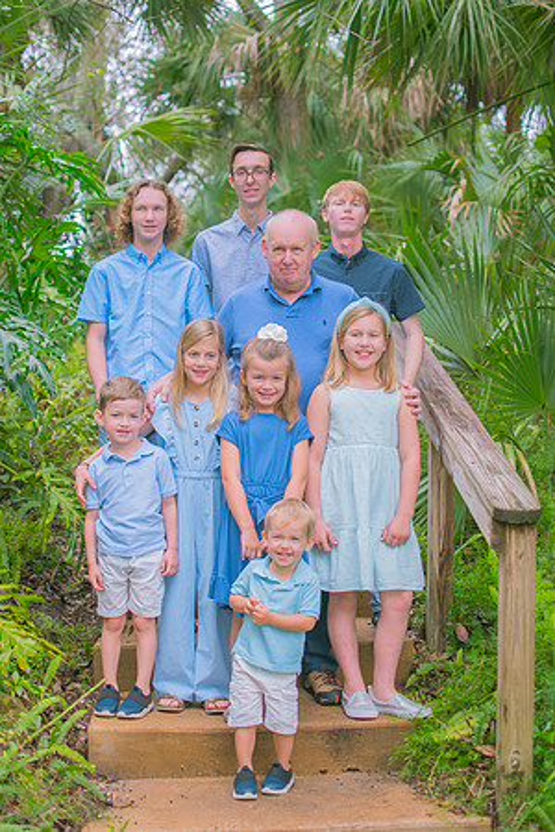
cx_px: 278
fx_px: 1202
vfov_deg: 38.2
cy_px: 416
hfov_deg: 26.0
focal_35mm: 52
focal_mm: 35
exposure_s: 1/250
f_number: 2.2
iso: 100
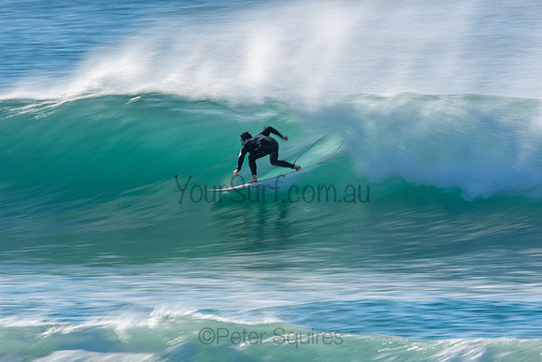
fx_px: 11294
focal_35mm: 750
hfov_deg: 2.7
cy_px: 181
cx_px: 271
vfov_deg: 1.8
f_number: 22
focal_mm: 500
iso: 100
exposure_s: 1/40
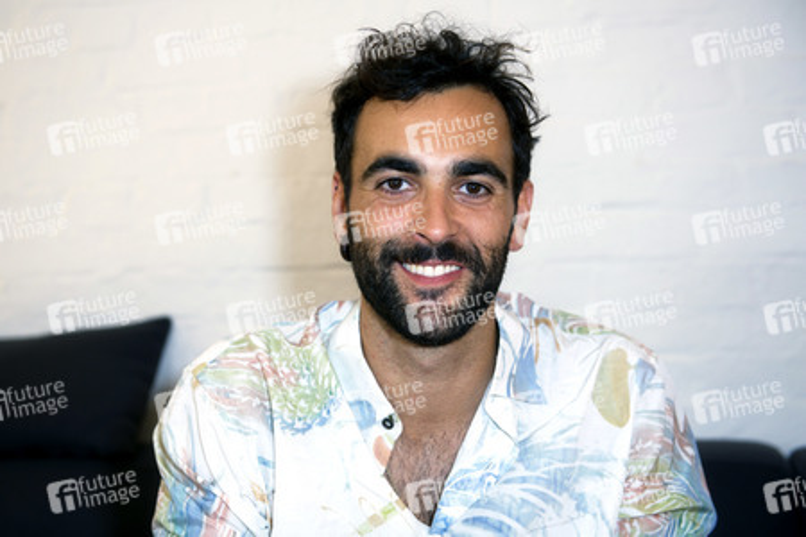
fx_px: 1231
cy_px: 268
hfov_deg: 36.2
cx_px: 403
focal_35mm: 55
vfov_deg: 24.6
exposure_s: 1/200
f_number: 4
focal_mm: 55
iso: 800
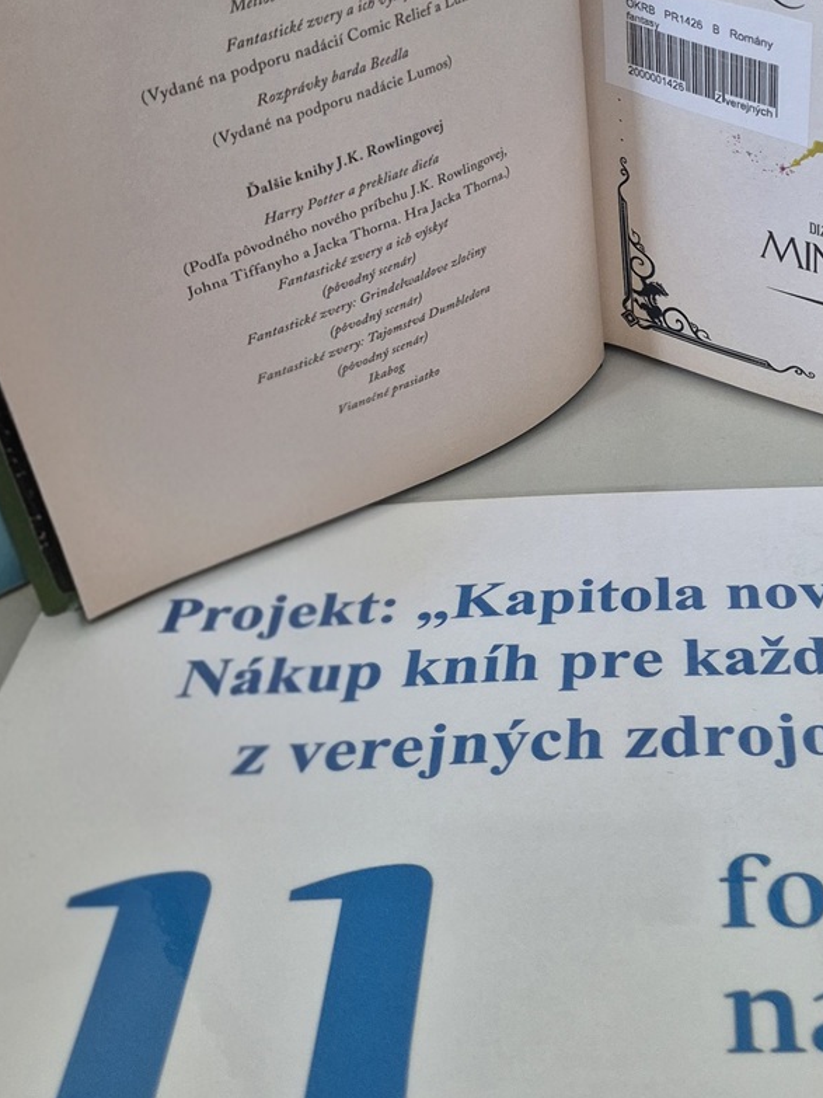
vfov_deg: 39.8
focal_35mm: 47
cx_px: 645
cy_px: 337
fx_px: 1490
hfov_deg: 30.2
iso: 640
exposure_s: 1/100
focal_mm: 5.4
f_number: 1.8
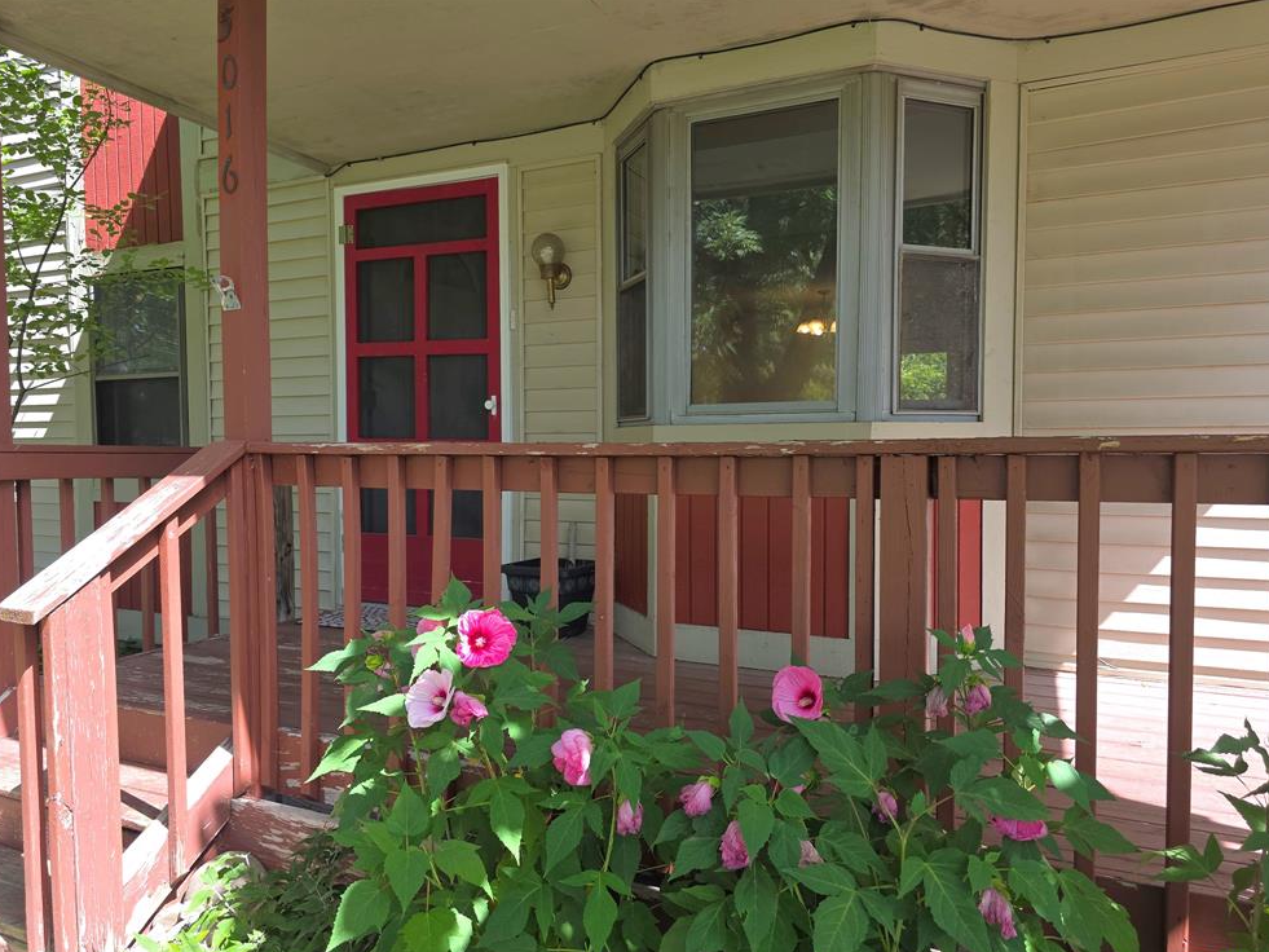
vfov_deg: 56.8
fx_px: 880
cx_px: 644
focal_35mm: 24
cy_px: 489
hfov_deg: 71.6
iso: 12
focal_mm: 6.3
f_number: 1.7
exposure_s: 1/173
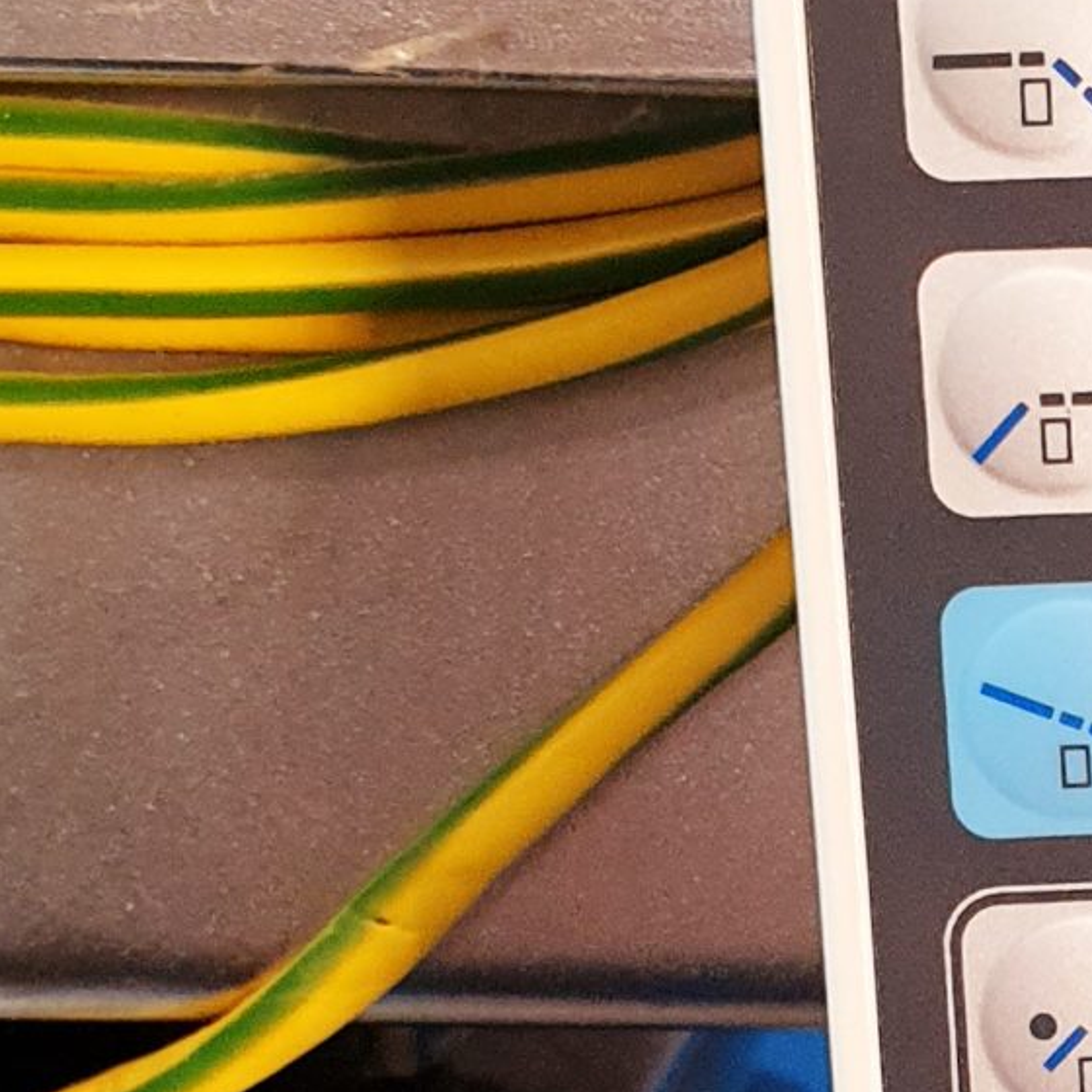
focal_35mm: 105
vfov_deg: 16.2
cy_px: 1162
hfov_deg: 15.9
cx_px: 1353
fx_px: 3747
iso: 250
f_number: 2.4
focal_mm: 4.3
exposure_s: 1/50
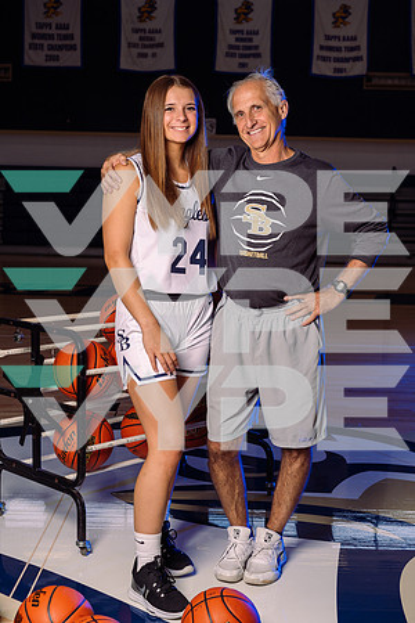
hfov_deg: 24.6
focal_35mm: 55
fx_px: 951
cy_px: 312
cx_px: 208
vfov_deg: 36.2
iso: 100
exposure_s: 1/250
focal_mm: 55
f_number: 5.6
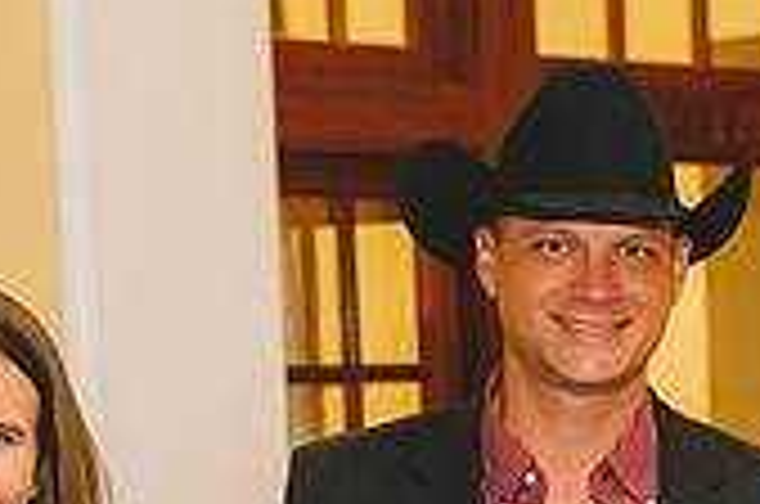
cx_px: 621
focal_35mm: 172
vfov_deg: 7.8
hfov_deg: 11.9
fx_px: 3624
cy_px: 673
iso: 3200
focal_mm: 50
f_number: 4
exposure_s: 1/125
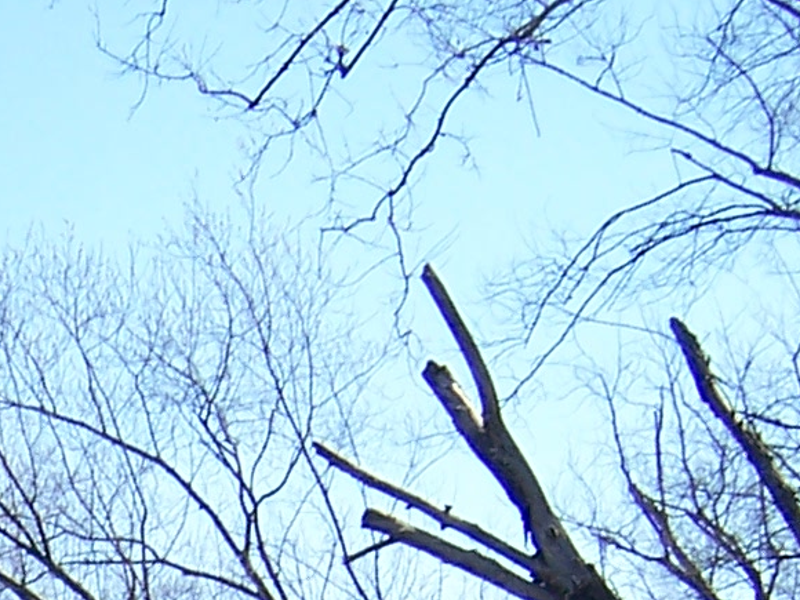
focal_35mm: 131
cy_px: 1179
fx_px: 3028
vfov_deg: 10.4
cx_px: -434
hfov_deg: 14.0
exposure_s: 1/500
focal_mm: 5.5
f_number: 3.4
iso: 80
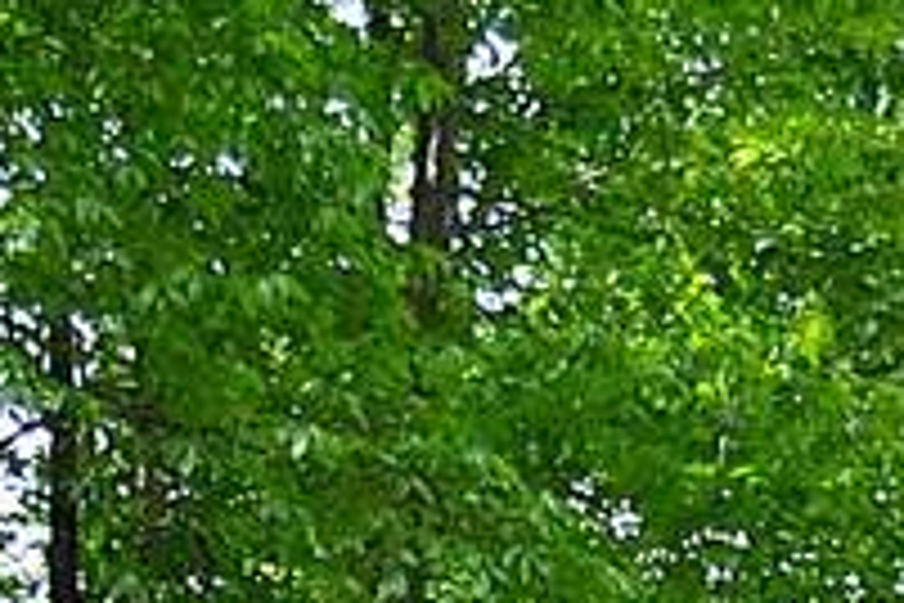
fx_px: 7206
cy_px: 1906
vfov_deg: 4.6
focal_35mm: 287
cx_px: 693
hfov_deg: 7.2
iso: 125
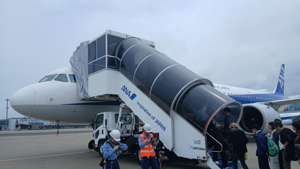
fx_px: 231
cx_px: 150
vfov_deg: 40.1
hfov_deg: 66.1
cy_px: 100
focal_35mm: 29
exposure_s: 1/910
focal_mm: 3.86
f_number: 1.8
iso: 20
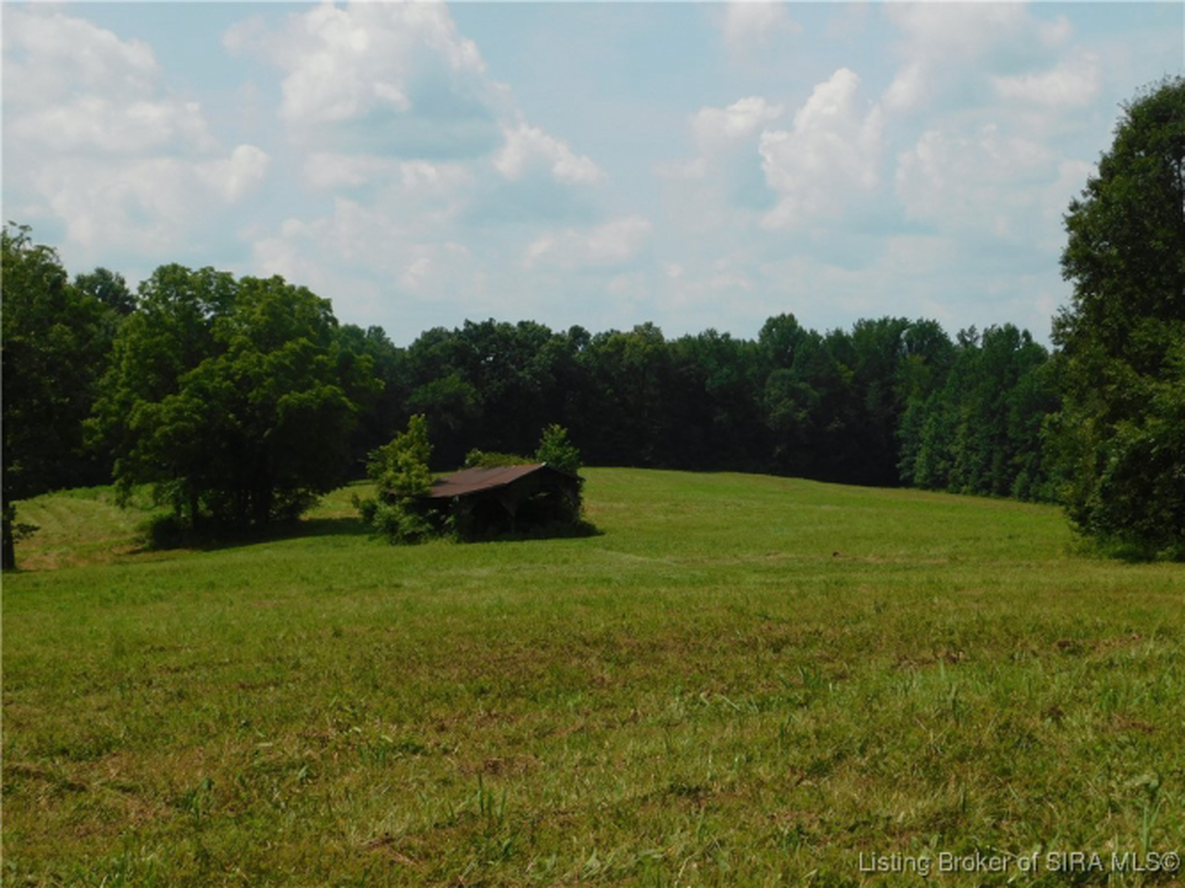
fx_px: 2019
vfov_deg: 24.8
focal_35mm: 59
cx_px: 592
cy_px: 444
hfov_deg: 32.7
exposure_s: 1/400
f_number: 8
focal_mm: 10.4
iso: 125
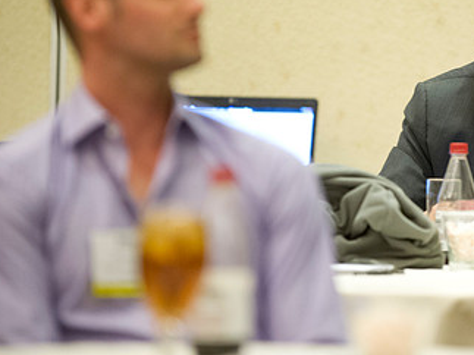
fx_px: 4722
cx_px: 380
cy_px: 122
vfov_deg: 4.3
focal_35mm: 345
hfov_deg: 5.7
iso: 3200
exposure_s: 1/60
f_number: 2.8
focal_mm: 200
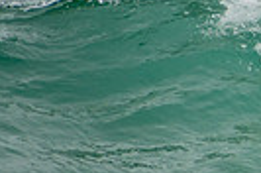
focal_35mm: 2559
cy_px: 62
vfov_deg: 0.5
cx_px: 551
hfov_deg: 0.8
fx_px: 18508
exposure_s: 1/1600
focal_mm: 390
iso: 320
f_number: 5.6
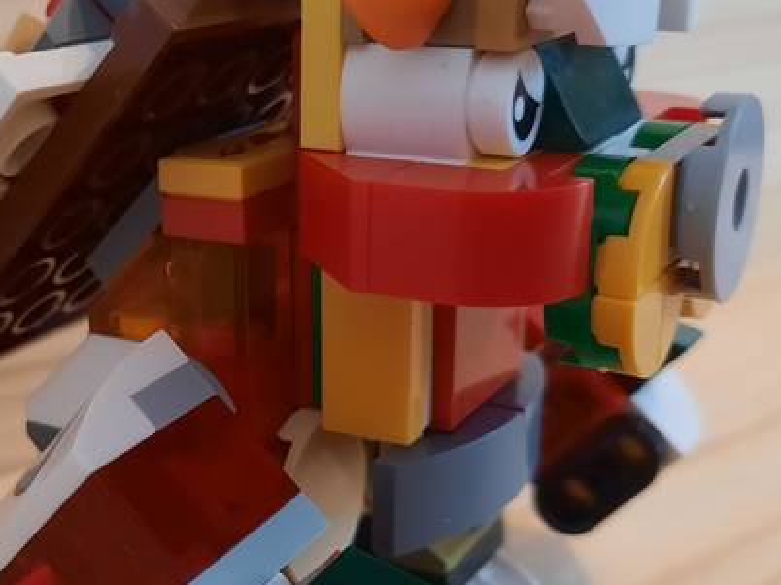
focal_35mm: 56
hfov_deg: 33.5
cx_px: 175
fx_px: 1263
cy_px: 312
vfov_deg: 26.1
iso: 320
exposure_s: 1/33
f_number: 2
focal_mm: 4.6
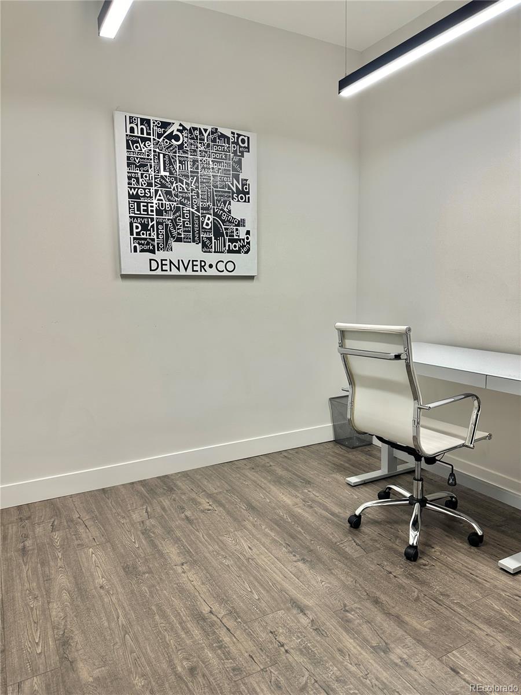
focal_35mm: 24
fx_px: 482
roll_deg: -0.2
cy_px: 348
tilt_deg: -6.8
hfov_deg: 56.8
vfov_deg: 71.6
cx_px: 260
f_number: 1.78
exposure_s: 1/120
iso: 80
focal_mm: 6.86
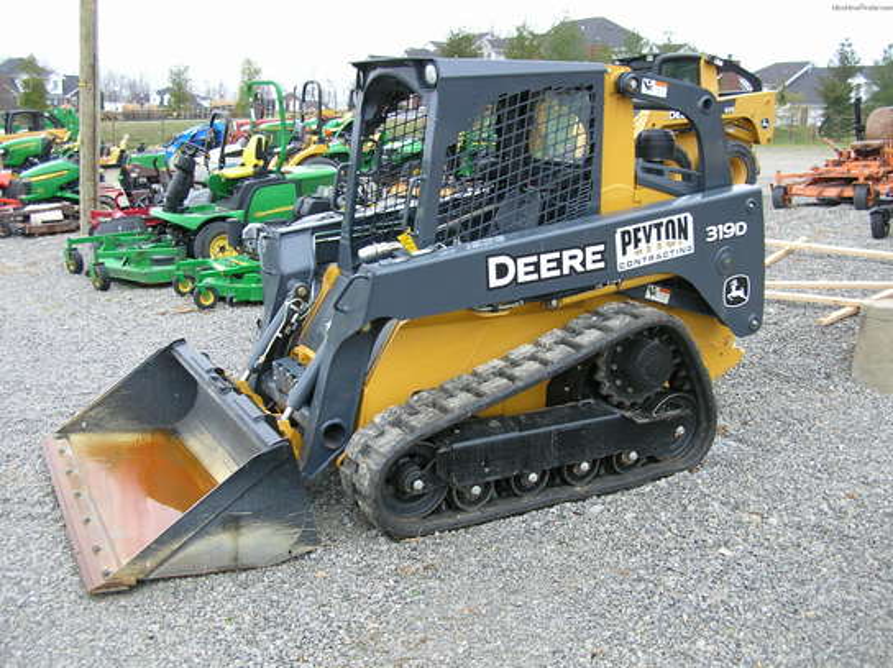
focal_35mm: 36
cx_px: 446
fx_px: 928
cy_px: 334
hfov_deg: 51.4
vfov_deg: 39.6
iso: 50
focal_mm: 6
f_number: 2.7
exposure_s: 1/11.6
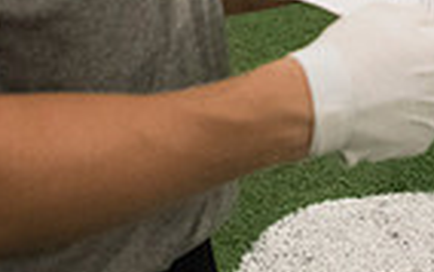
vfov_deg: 11.8
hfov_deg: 20.7
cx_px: 309
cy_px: -261
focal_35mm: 100
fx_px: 1184
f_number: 4
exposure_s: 1/400
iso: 3200
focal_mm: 24
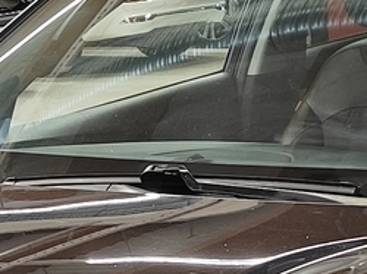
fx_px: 1832
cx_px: 241
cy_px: 485
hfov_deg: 11.4
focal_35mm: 173
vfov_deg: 8.3
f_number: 1.8
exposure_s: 1/50
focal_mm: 5.59
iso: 64
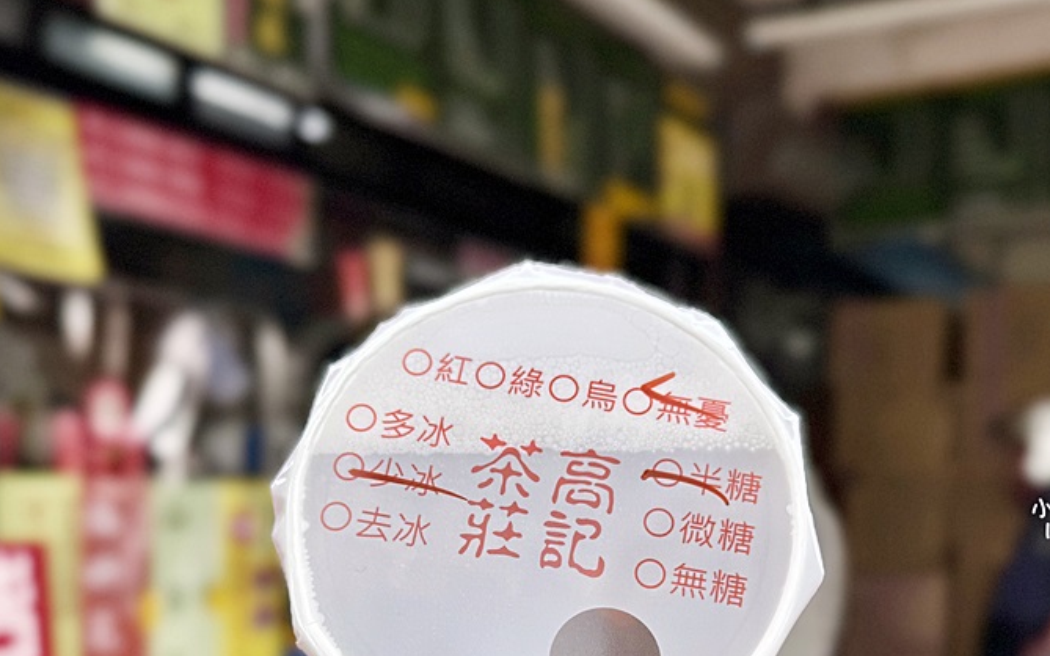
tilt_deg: -2.7
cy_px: 549
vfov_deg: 32.4
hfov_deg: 51.5
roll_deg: +2.7
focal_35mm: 38
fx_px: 1087
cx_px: 527
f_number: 1.78
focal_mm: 6.76
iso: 80
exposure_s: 1/2604
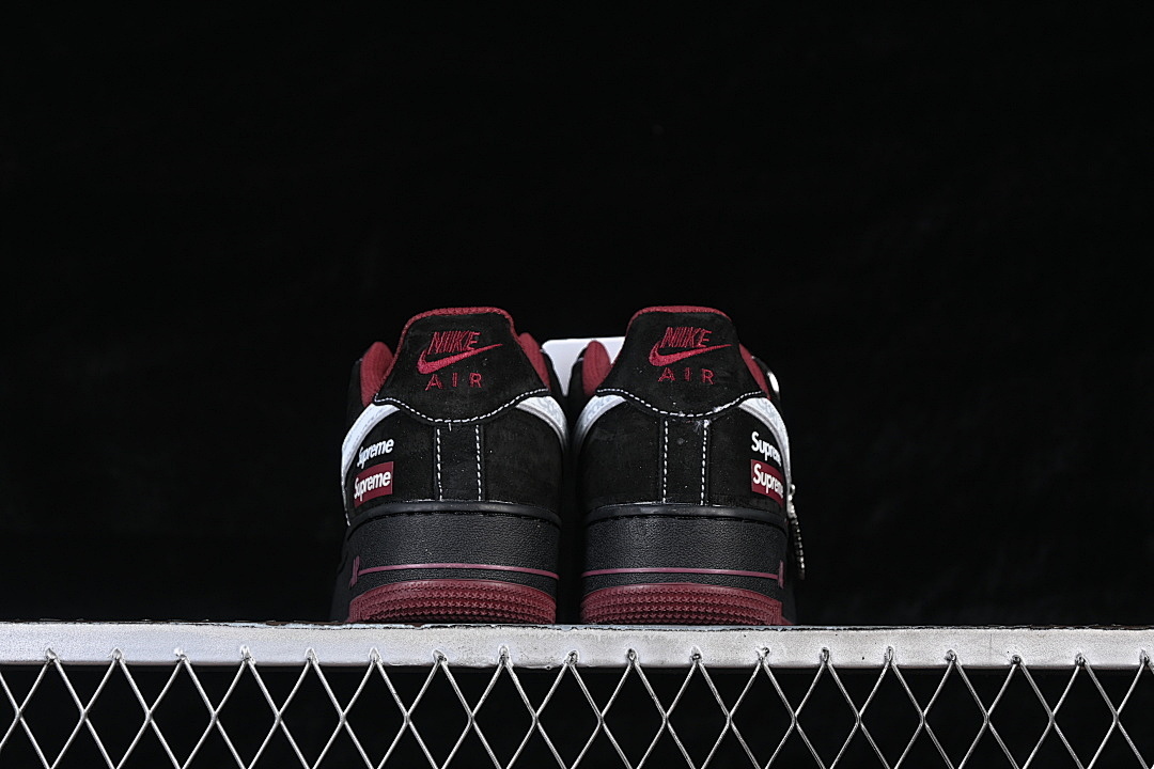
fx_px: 2404
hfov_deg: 27.0
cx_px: 577
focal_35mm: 75
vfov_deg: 18.2
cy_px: 384
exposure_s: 1/60
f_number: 6.3
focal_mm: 50
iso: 160
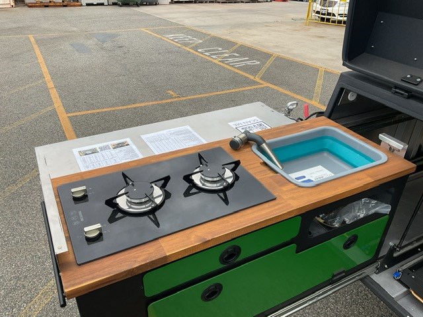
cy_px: 158
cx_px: 212
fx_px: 354
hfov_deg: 61.7
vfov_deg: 48.2
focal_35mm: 29
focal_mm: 3
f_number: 1.8
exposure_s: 1/1076
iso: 16
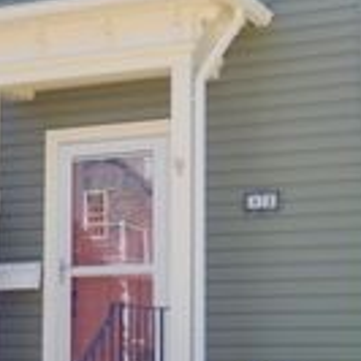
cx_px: 106
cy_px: 162
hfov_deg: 18.0
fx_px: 1133
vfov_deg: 18.1
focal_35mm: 96
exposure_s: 1/200
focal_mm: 20
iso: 100
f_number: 7.1
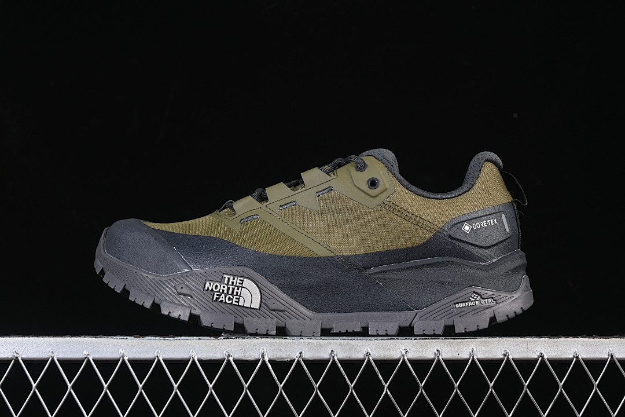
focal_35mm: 75
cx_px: 312
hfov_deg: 27.0
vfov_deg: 18.2
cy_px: 208
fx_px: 1302
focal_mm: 50
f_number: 6.3
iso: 160
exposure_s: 1/60
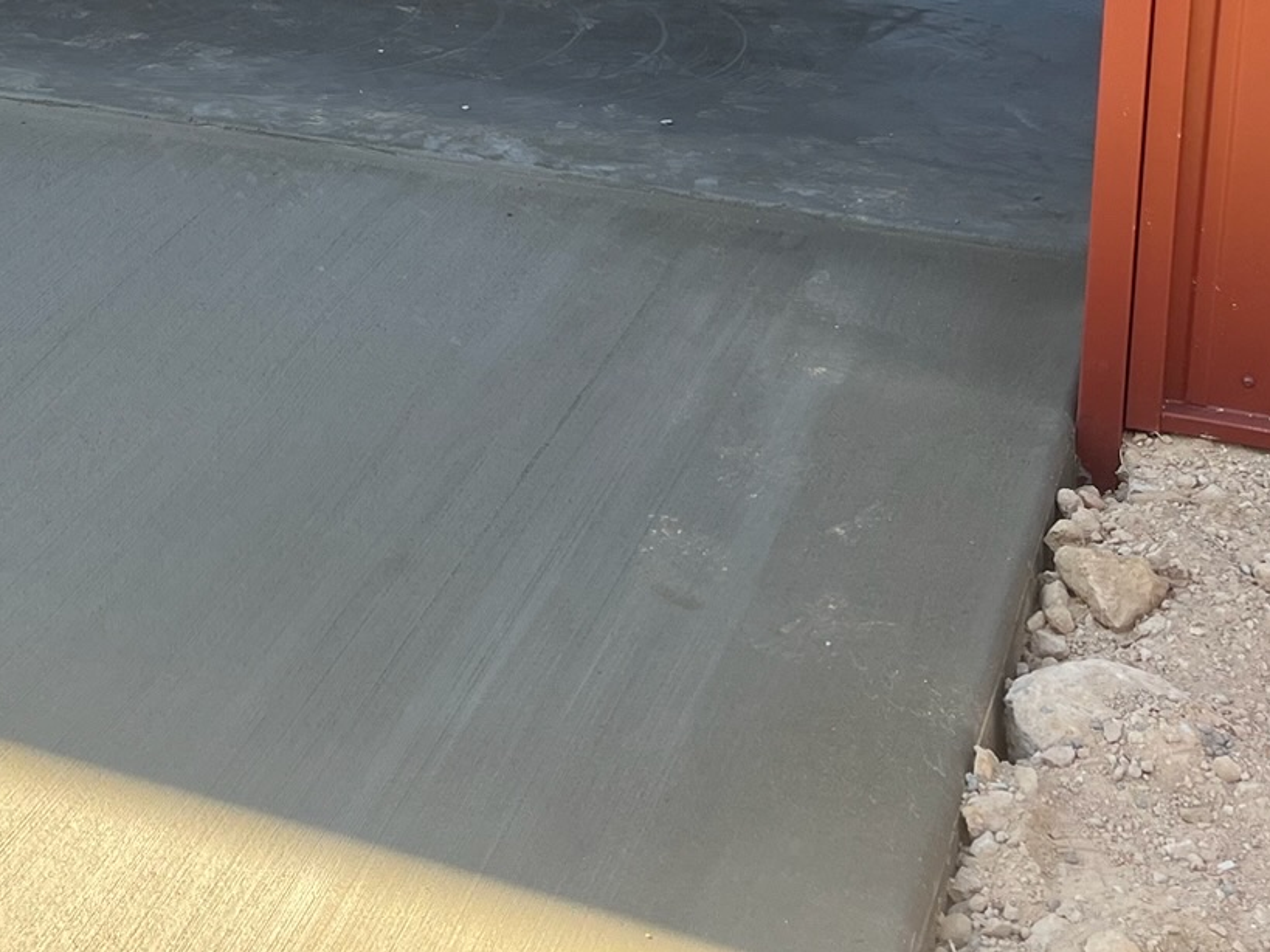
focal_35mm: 65
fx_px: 2384
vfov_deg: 21.5
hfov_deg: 29.4
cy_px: -87
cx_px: 323
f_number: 1.6
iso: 50
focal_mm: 5.1
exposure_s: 1/322
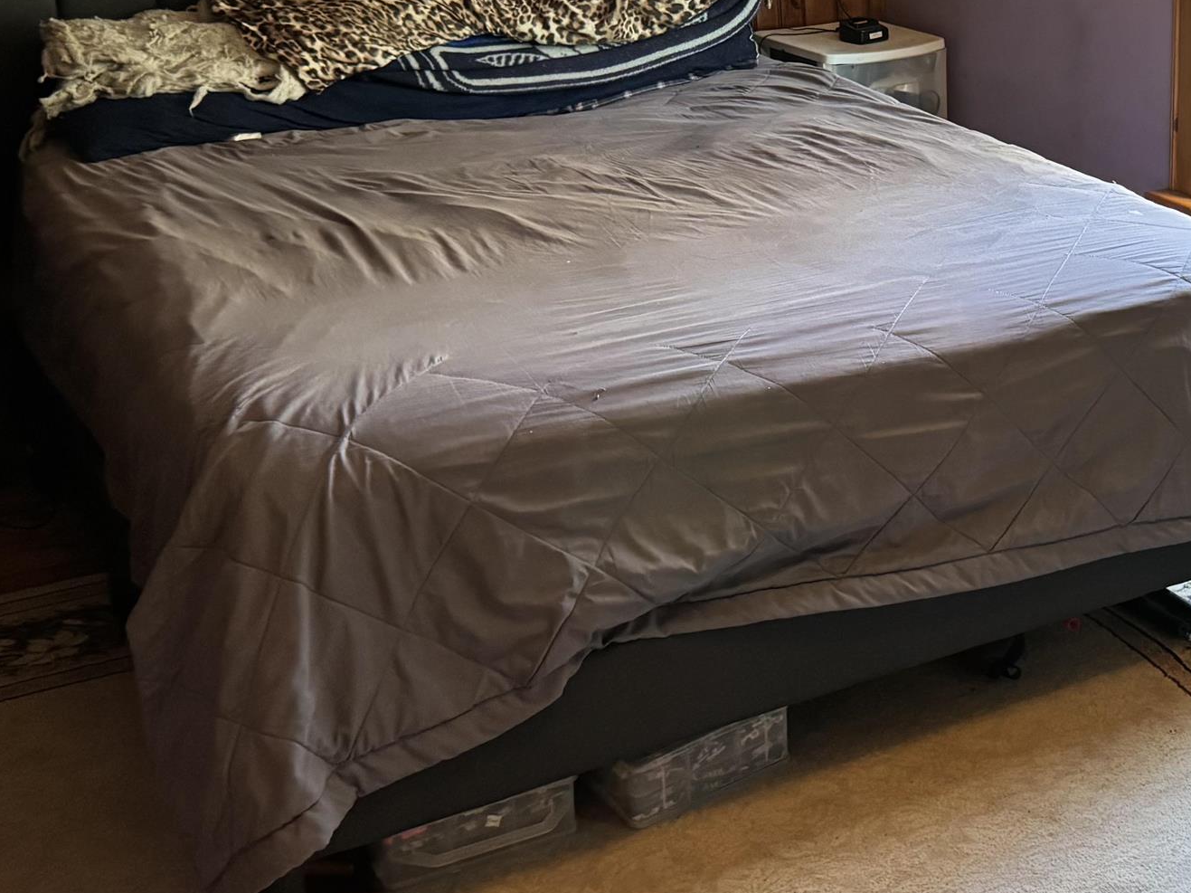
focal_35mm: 56
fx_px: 1926
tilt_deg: -16.8
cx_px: 1039
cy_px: 212
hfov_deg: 32.9
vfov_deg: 25.7
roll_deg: +0.1
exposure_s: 1/60
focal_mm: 6.76
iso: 640
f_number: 1.78
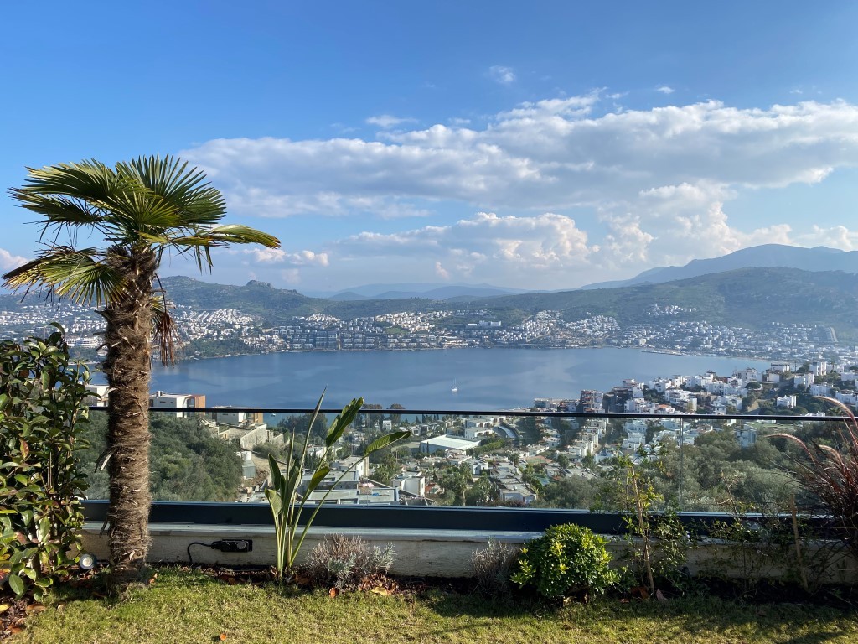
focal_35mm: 26
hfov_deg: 67.3
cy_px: 322
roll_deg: -0.1
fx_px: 644
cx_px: 429
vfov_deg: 53.1
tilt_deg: -2.3
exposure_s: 1/3300
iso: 32
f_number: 1.8
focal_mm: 4.25
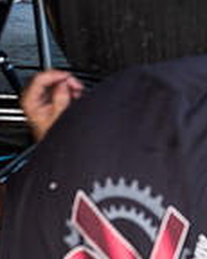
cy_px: 16
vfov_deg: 10.2
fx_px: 1441
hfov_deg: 8.2
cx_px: 135
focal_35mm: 188
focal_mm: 42.5
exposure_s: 1/80
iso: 400
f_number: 9
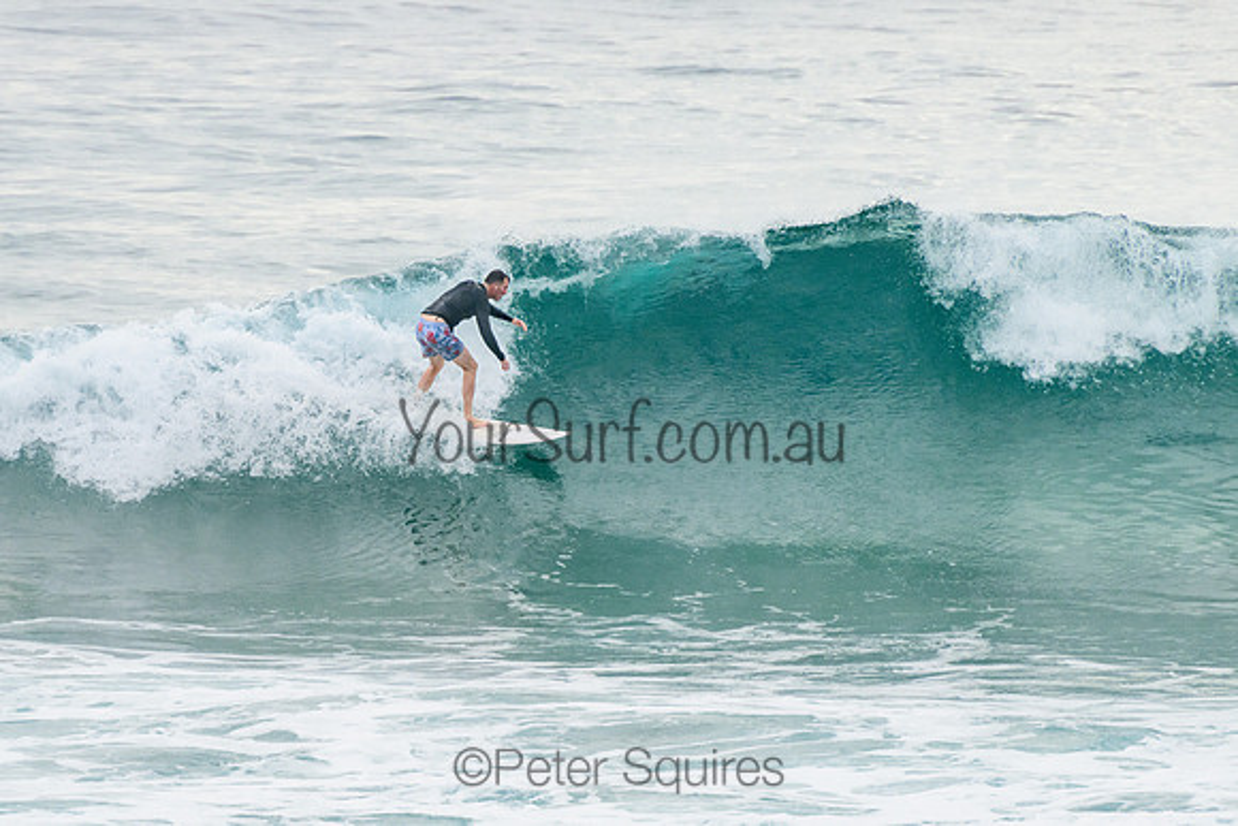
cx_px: 497
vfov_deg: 2.5
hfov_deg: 3.8
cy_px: 387
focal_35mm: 549
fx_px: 18898
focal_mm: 400
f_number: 7.1
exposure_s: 1/1250
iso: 500
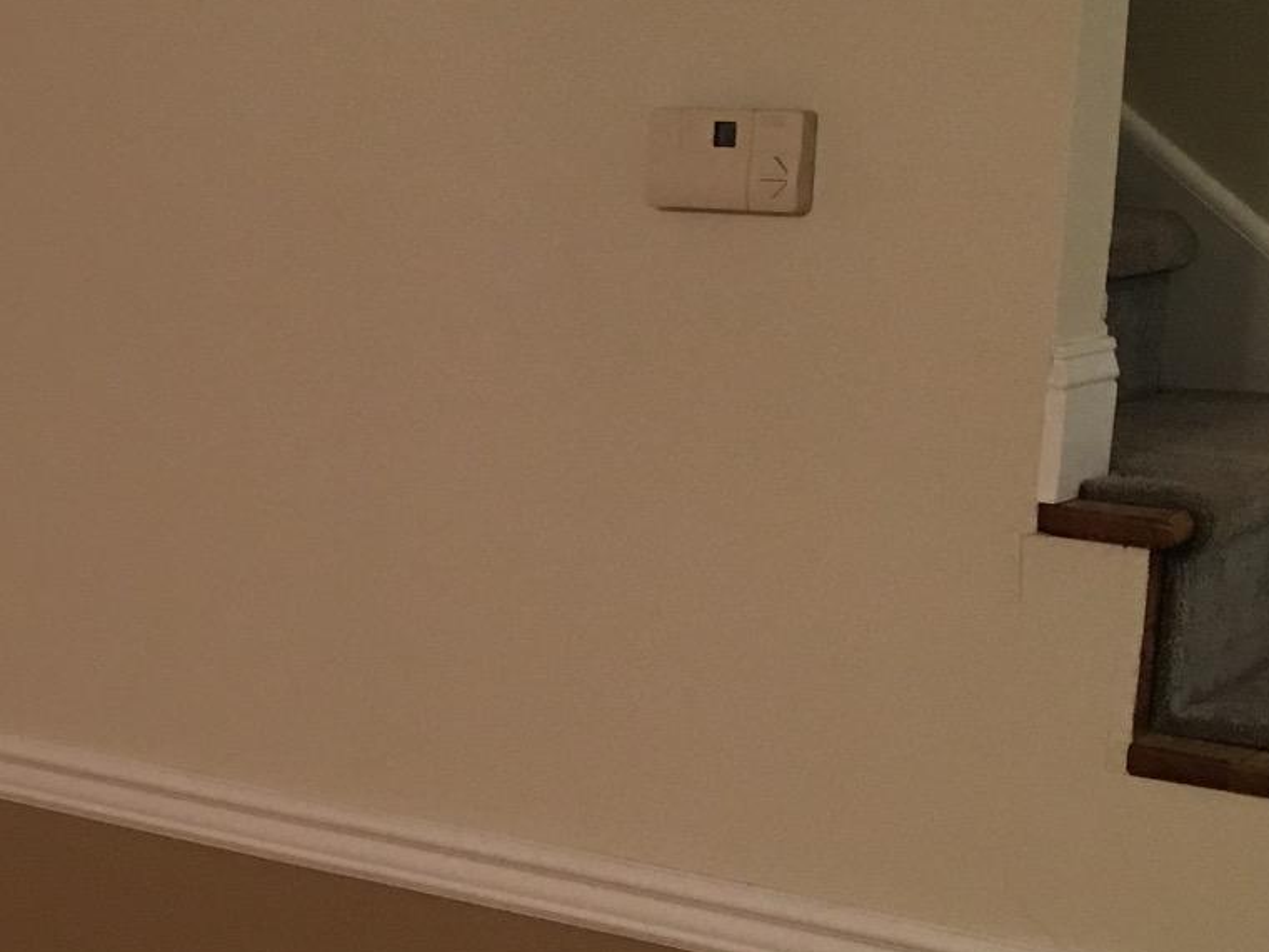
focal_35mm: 78
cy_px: 522
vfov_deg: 18.9
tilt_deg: -8.2
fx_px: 2860
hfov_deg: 23.7
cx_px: -67
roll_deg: -1.1
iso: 80
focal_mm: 4.15
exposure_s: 1/15
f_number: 2.2
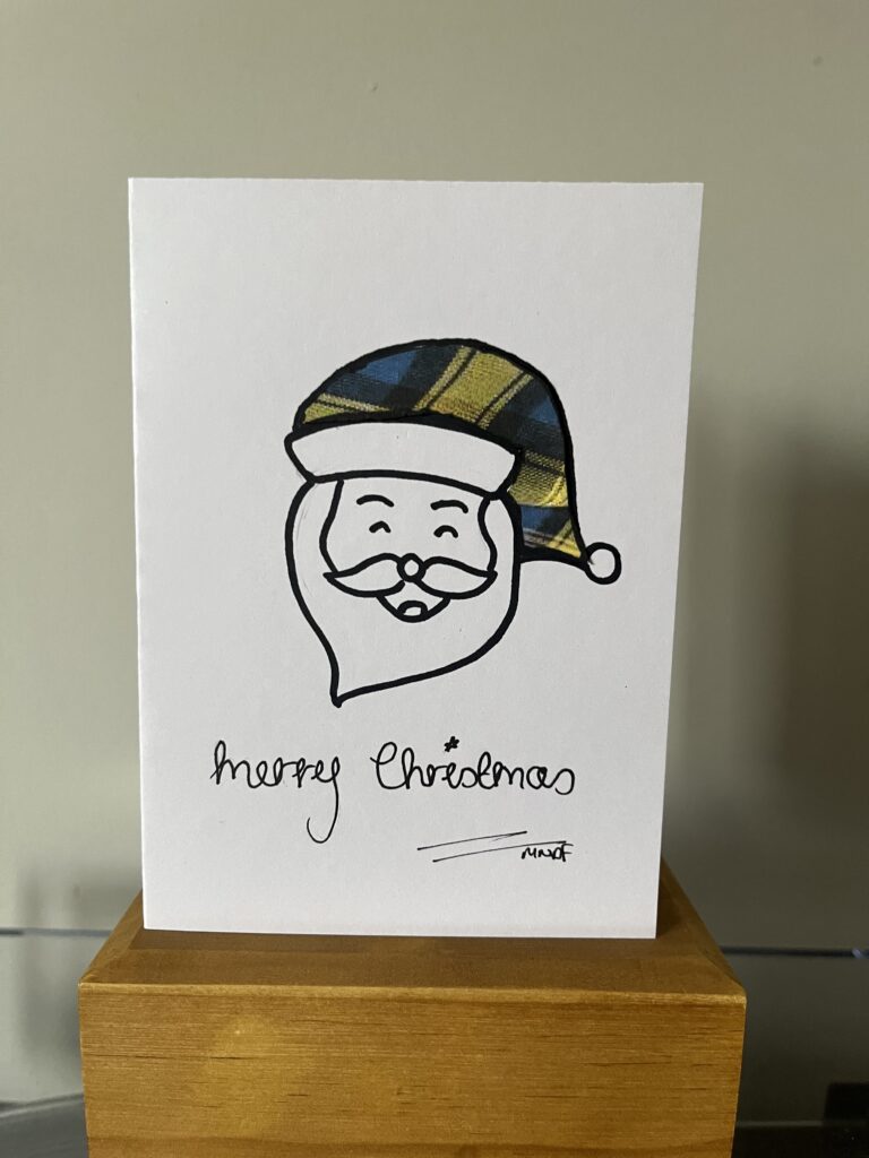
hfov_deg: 53.1
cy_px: 579
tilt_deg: -7.8
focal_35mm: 26
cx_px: 434
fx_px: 870
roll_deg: -0.4
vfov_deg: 67.3
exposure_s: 1/78
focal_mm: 5.1
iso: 125
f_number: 1.6
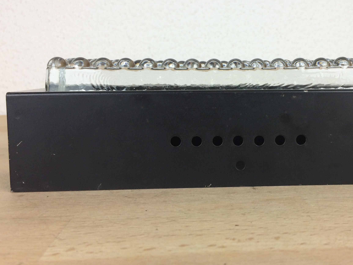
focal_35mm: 41
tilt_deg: -3.6
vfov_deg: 35.1
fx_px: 418
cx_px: 230
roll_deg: +0.2
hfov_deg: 45.2
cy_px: 112
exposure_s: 1/50
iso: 32
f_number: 2.2
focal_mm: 4.15
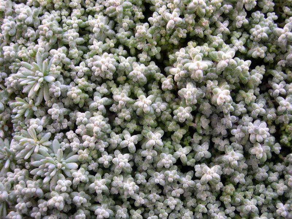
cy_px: 110
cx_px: 146
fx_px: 354
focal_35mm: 42
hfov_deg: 44.8
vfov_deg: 34.3
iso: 100
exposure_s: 1/26.2
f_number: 2.9
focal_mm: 9
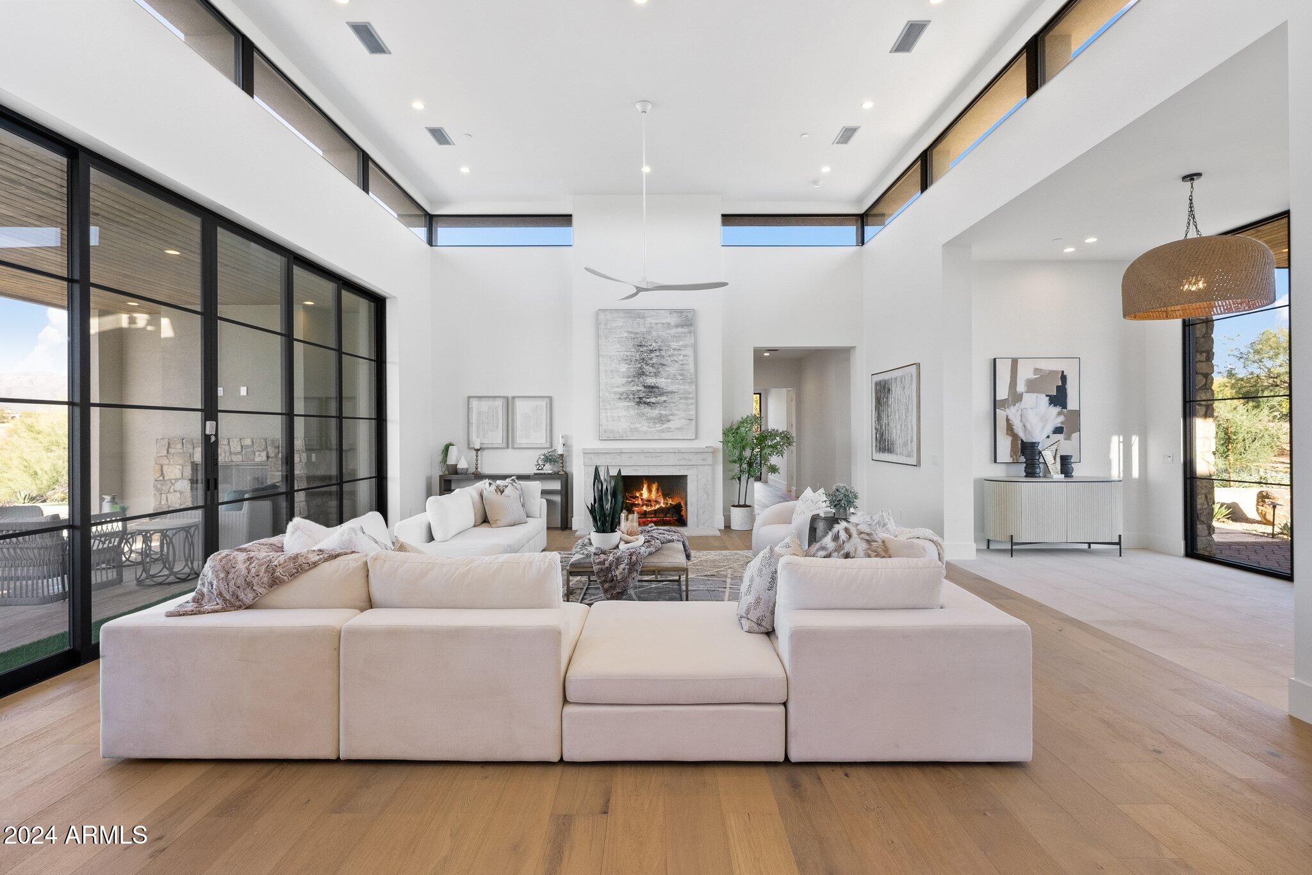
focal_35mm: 17
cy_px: 438
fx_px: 620
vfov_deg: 70.5
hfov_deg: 93.3
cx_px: 656
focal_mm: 17
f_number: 8
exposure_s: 1/400
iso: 2500
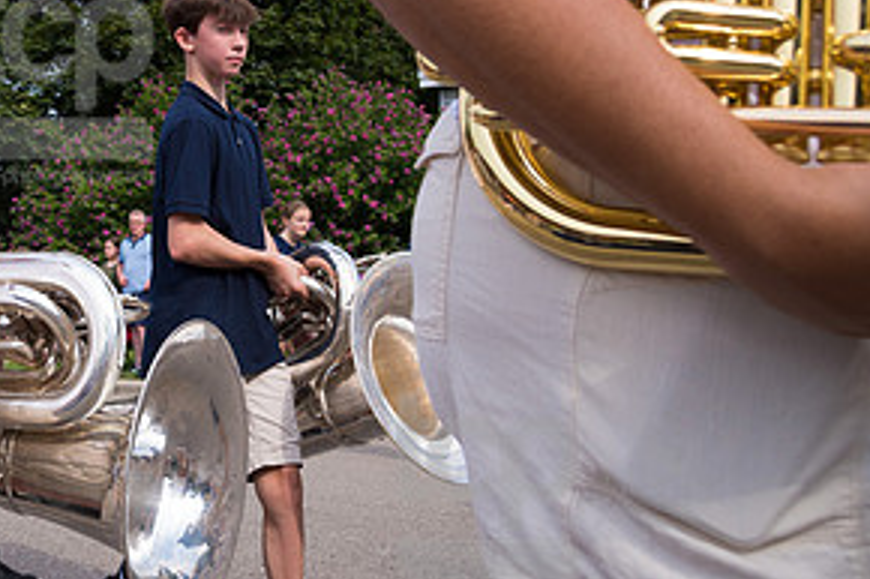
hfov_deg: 38.0
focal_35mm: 48
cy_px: 80
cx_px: 63
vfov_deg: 27.2
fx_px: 1159
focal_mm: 24
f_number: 6.3
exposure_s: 1/500
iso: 125
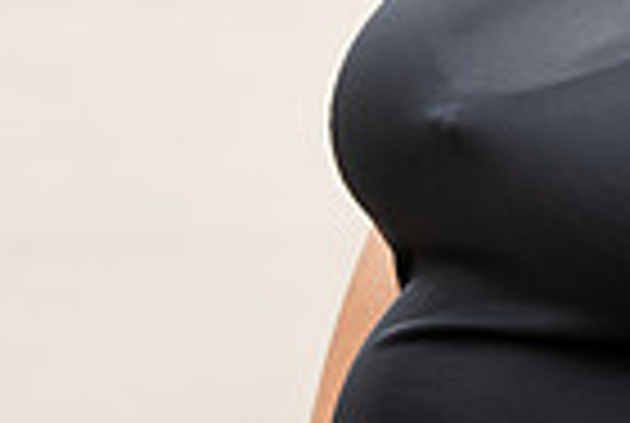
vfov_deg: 2.7
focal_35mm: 504
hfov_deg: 4.1
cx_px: 914
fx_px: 8839
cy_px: -151
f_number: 5.6
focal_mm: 122
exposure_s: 1/200
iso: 100
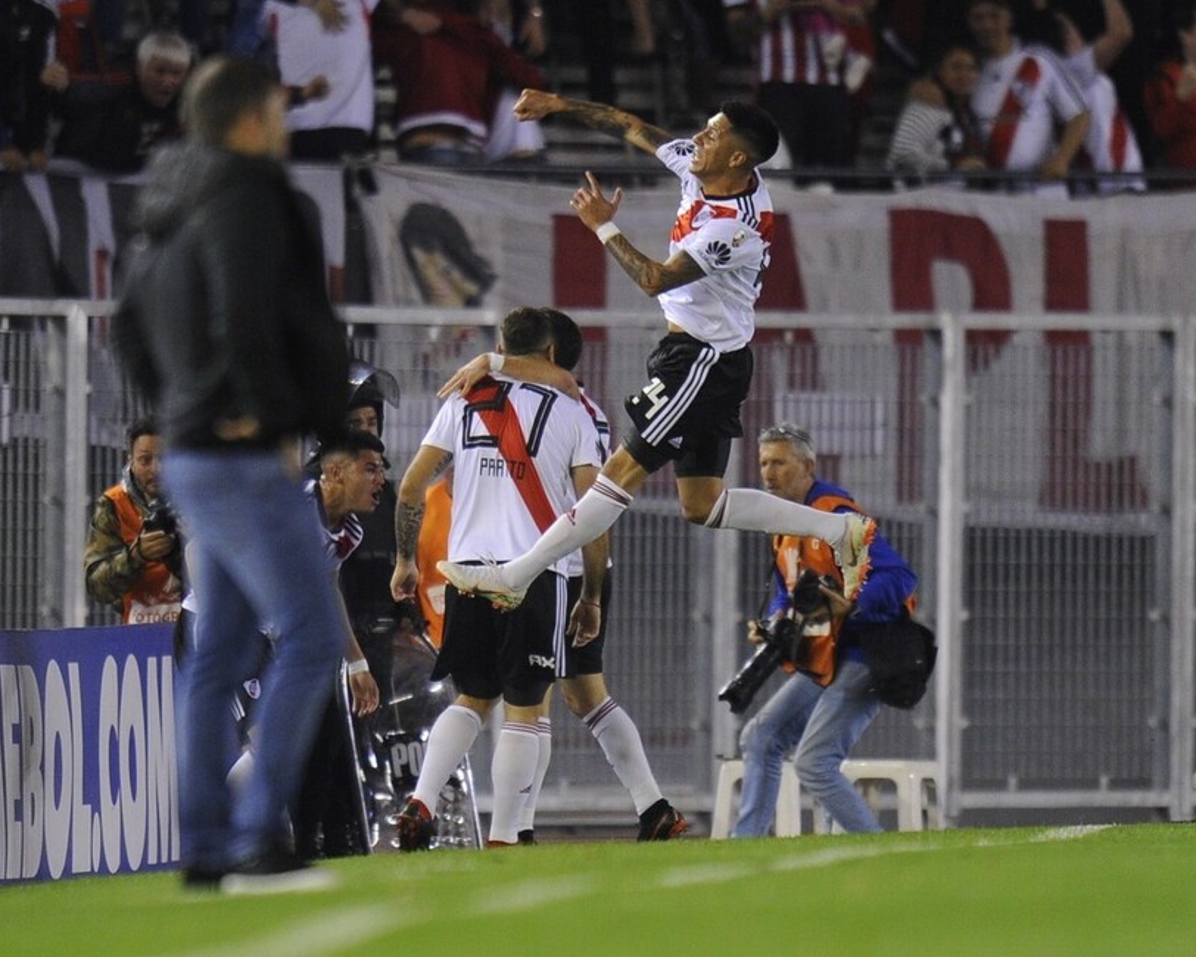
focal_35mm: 453
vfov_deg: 3.4
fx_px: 16039
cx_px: 514
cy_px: 478
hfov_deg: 4.3
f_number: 2.8
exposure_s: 1/640
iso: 2000
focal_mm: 400
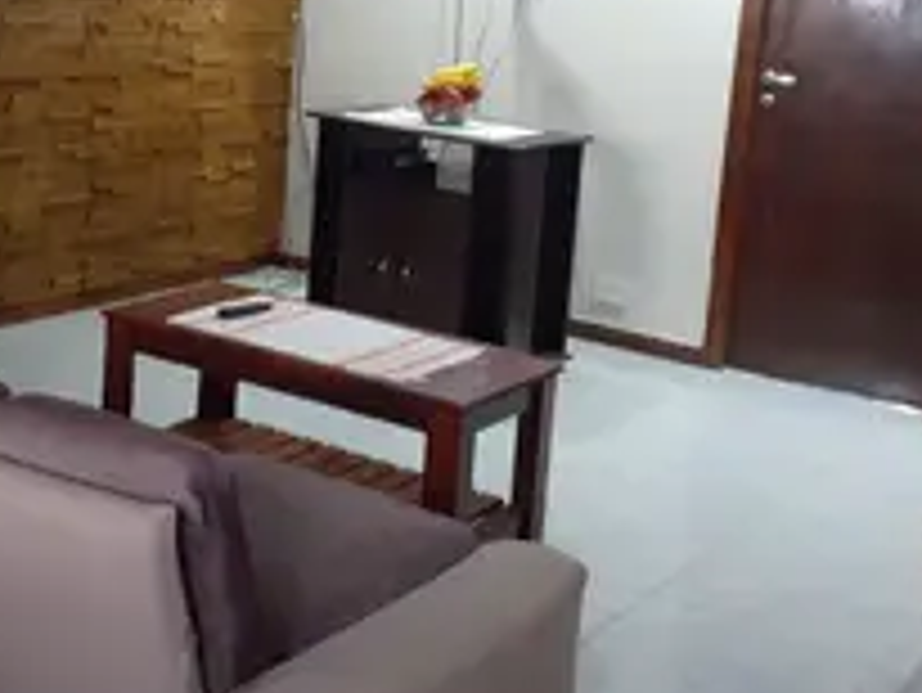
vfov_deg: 24.8
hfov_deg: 33.1
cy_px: 135
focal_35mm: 58
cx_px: 346
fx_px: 1546
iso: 320
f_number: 1.9
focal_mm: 3.6
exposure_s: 1/25
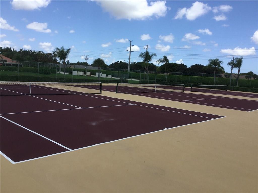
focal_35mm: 31
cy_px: 96
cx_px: 129
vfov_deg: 45.4
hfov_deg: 58.4
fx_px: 231
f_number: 2.4
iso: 25
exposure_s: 1/1148
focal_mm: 3.3
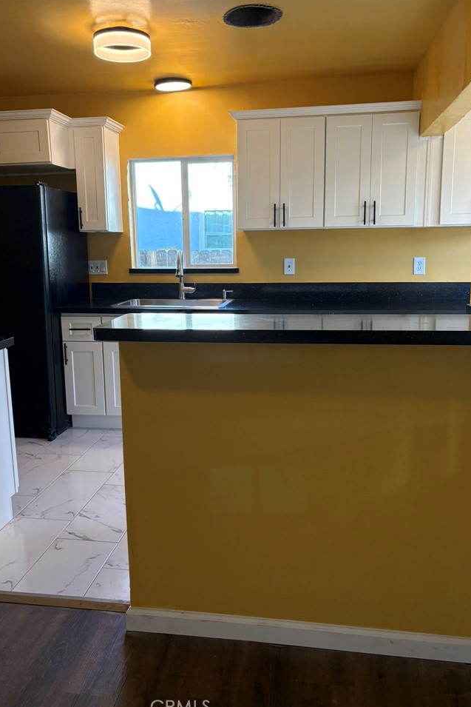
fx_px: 569
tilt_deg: -9.2
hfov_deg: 45.0
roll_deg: +0.8
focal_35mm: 29
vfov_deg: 63.6
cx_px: 222
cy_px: 338
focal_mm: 5.96
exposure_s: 1/120
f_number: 1.6
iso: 160
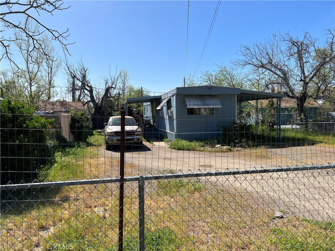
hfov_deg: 67.3
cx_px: 168
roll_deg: +0.1
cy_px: 126
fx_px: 252
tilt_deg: -2.2
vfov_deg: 53.1
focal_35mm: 26
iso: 50
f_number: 1.5
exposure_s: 1/4274
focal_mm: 5.7
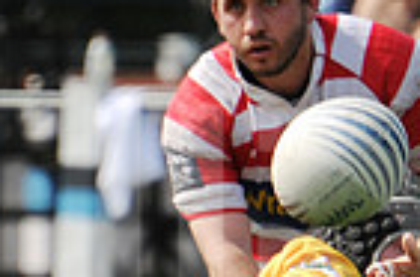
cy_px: 326
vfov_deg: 0.7
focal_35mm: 1857
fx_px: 21593
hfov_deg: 1.1
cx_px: 766
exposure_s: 1/800
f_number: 5.6
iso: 250
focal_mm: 300
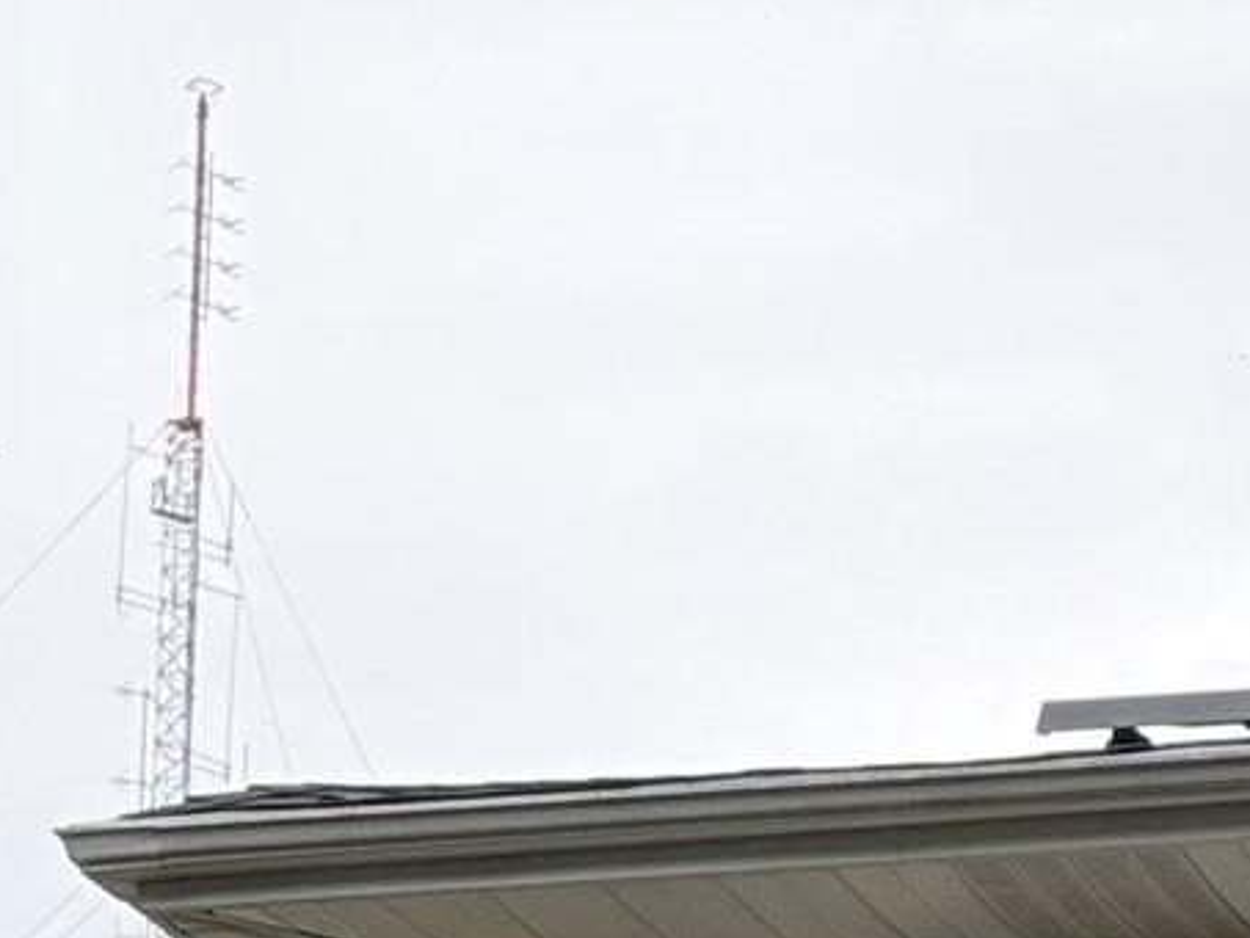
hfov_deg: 8.8
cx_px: 2133
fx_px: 7838
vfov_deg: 6.6
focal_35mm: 217
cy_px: 2072
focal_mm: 6.76
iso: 80
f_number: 1.78
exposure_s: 1/185
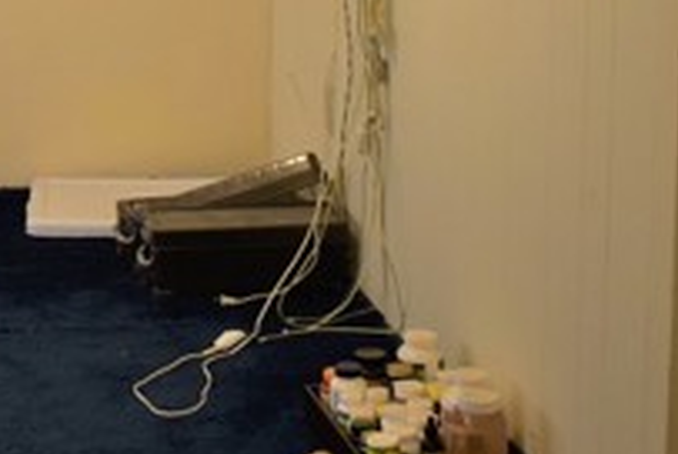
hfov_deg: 17.8
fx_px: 2048
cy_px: -92
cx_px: -150
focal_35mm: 109
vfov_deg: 12.4
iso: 400
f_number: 3.8
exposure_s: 1/40
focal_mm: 23
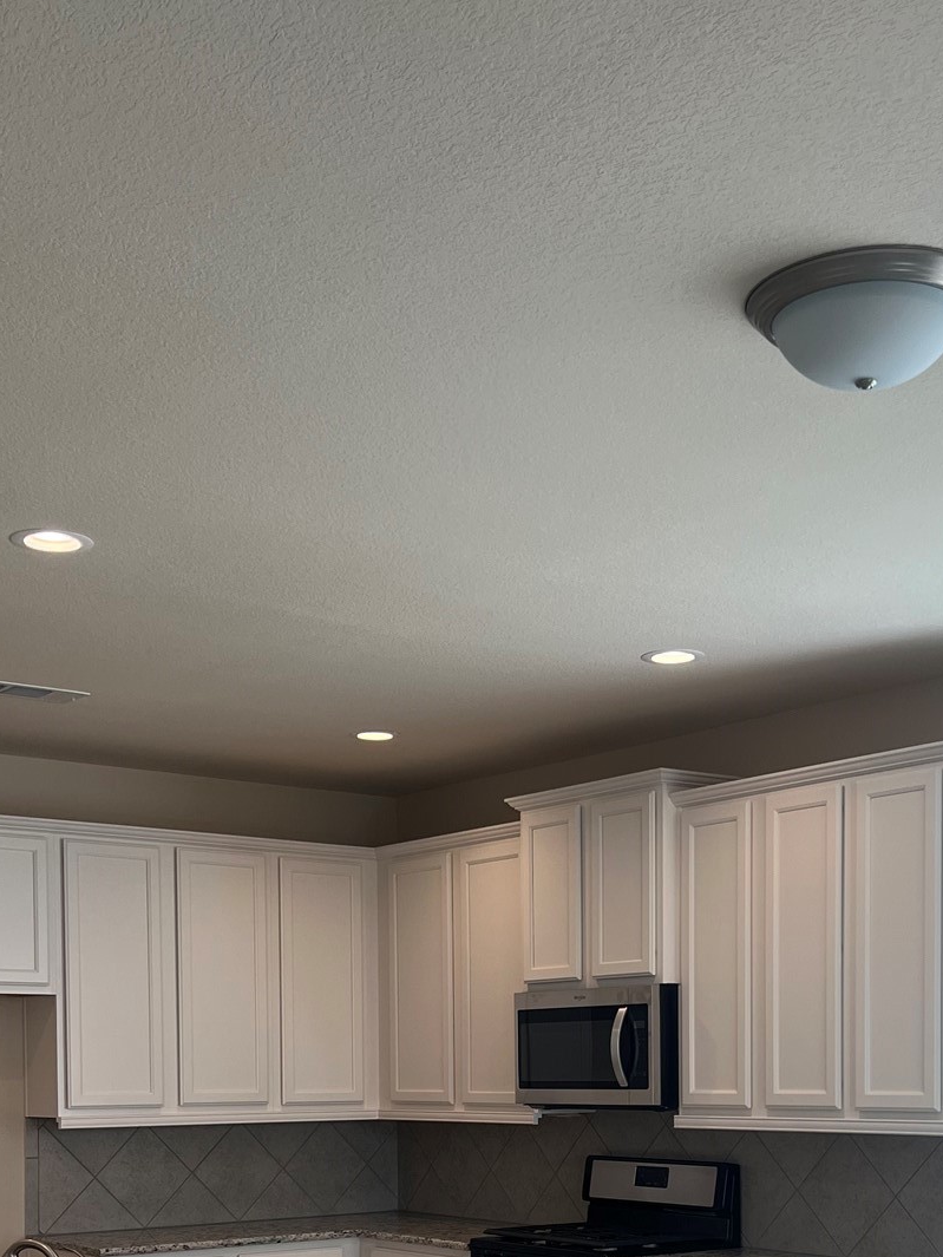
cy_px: 1076
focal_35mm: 50
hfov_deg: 29.1
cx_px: 515
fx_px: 1816
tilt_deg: -0.4
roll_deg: +0.3
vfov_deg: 36.3
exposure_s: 1/189
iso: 50
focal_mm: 5.7
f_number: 1.5
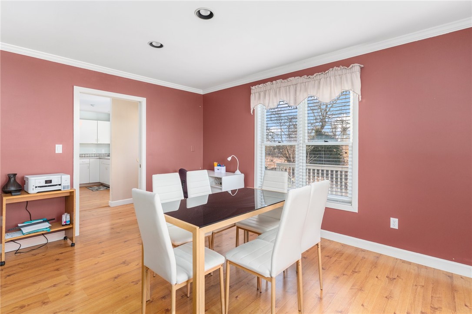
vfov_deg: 70.4
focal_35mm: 17
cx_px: 236
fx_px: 223
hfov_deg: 93.3
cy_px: 157
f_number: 7.1
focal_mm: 17
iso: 800
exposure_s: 1/160
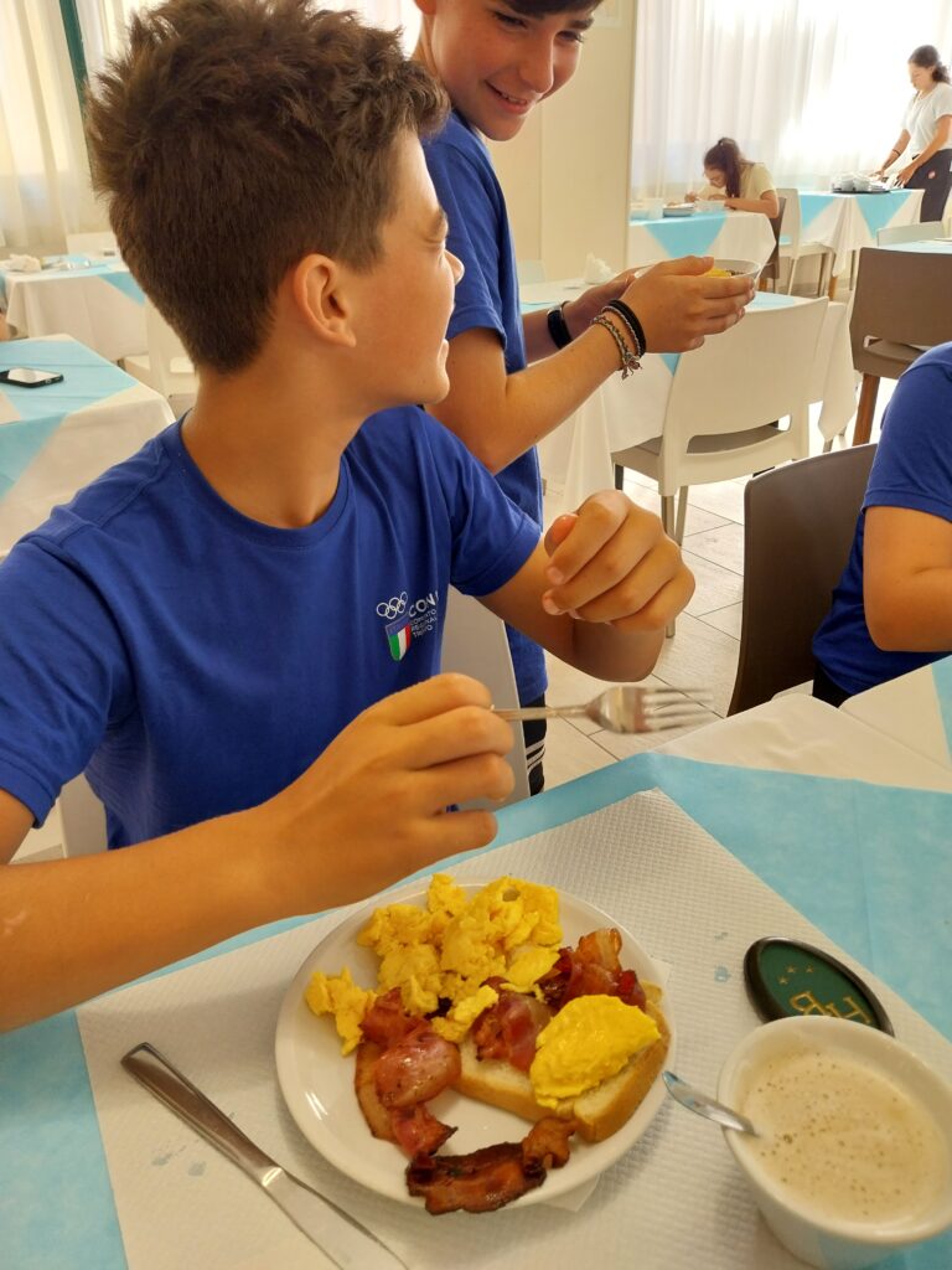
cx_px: 476
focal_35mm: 26
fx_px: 953
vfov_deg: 67.3
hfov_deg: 53.1
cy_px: 635
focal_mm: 4
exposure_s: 1/50
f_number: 1.8
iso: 64
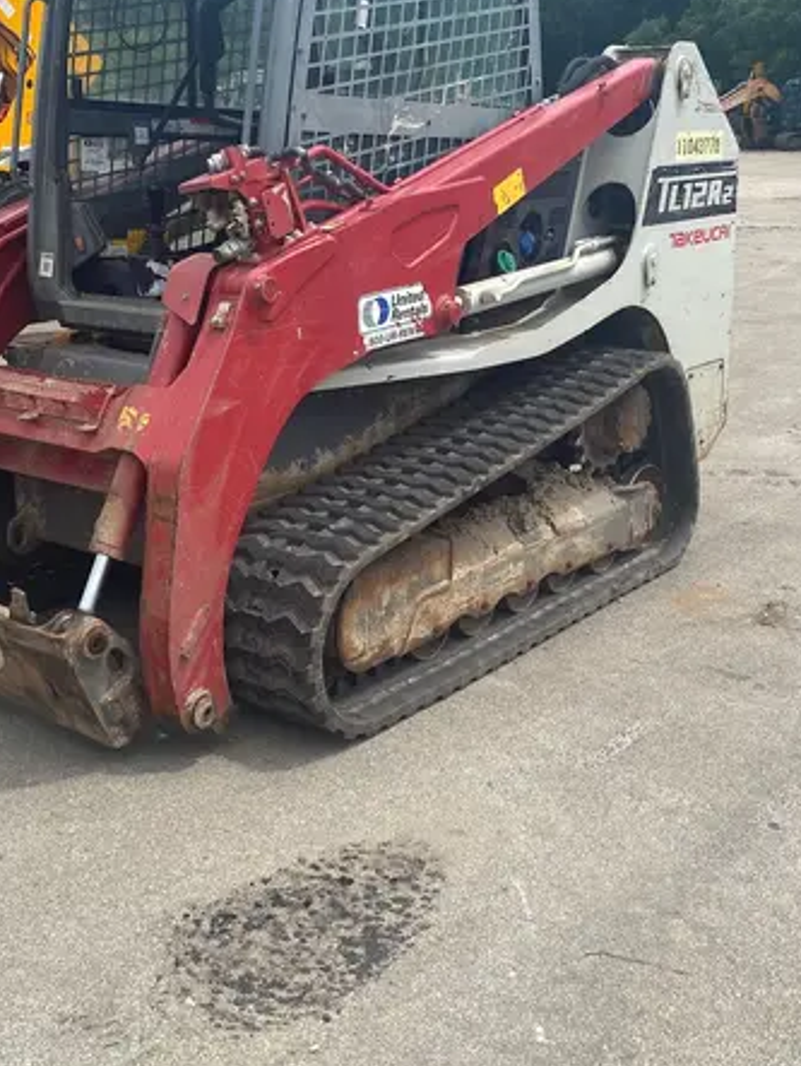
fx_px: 1325
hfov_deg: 33.6
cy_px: 480
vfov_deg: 43.8
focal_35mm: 43
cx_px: 332
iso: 32
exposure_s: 1/2028
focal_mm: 4.25
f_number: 1.8
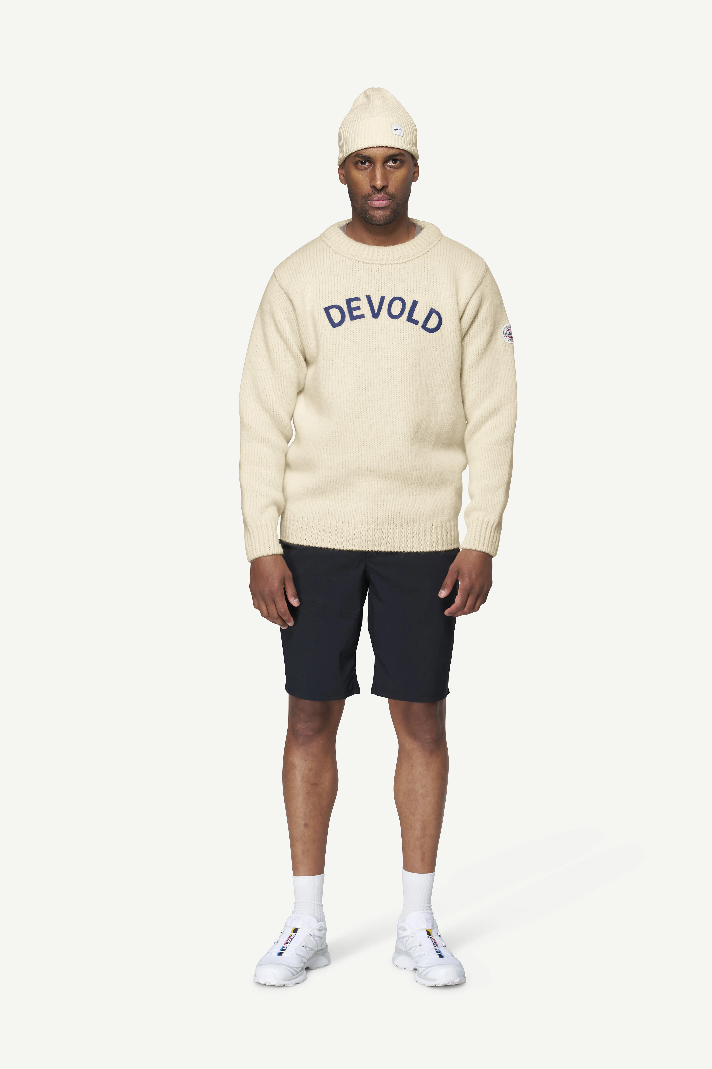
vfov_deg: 28.8
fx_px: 2077
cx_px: 356
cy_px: 534
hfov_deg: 19.5
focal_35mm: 70
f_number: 5.6
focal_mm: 70
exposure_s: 1/50
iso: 100
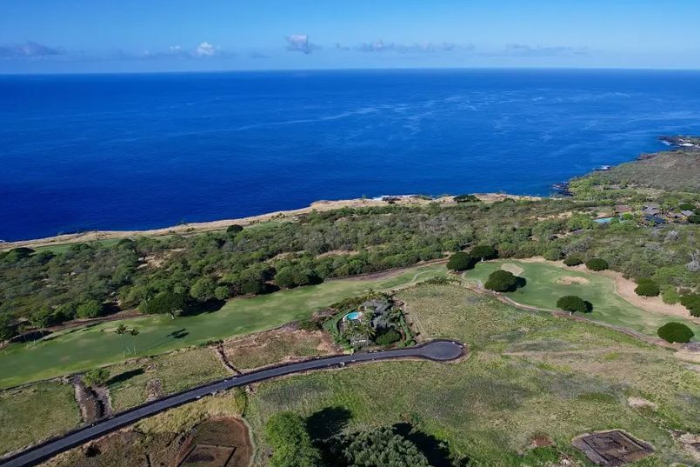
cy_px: 241
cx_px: 418
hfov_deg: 64.9
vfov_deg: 46.4
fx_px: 545
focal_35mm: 28
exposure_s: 1/3200
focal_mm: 8.38
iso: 100
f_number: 2.8
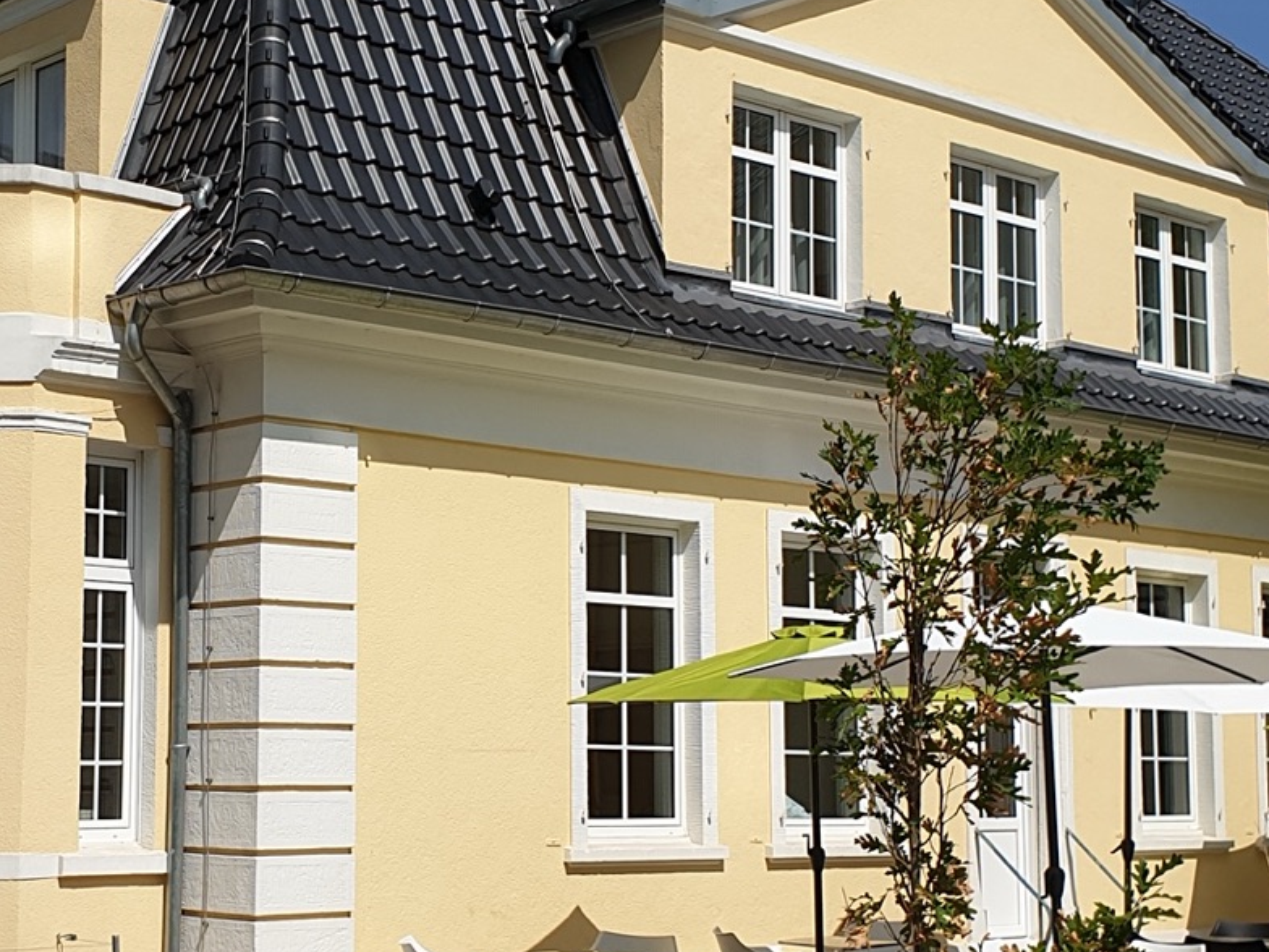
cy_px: 521
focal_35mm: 63
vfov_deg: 23.3
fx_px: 2310
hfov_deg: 30.4
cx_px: 371
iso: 50
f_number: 2.4
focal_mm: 4.3
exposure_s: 1/3344
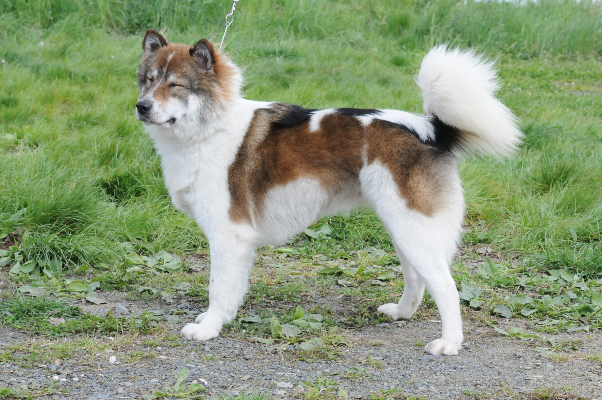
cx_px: 301
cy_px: 200
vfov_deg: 13.0
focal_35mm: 105
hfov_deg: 19.5
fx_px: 1754
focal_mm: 70
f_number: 11
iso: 800
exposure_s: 1/320
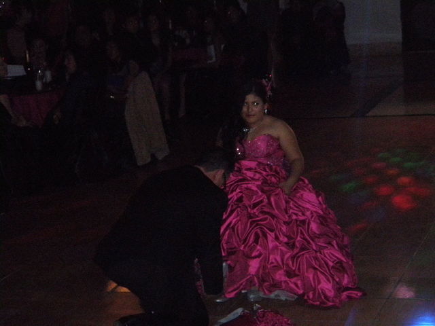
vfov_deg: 14.4
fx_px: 1294
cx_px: 218
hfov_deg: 19.1
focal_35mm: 103
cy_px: 163
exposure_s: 1/80
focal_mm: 18.28
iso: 800
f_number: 4.8
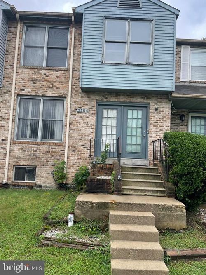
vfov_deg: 67.3
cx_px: 103
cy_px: 138
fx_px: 206
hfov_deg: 53.0
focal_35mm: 26
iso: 32
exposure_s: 1/1473
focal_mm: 4.2
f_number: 1.6
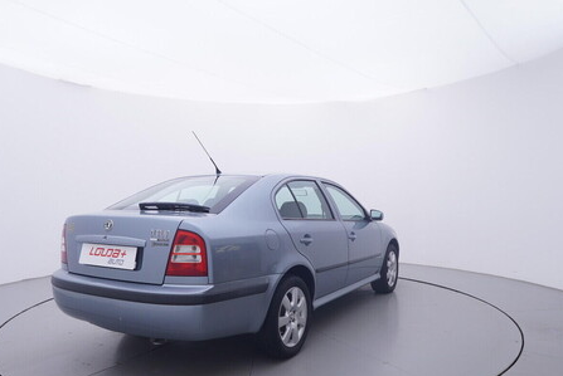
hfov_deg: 66.1
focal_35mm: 28
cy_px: 219
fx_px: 432
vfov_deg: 46.9
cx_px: 279
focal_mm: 15
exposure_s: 1/80
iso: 200
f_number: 5
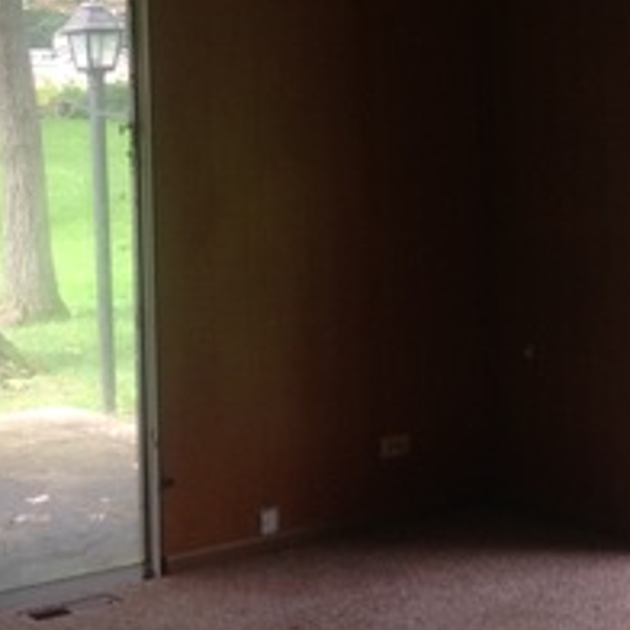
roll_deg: +1.7
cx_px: 755
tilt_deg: -1.1
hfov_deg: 16.5
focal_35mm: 101
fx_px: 2080
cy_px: 116
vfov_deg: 17.1
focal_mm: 4.28
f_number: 2.4
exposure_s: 1/30
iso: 50
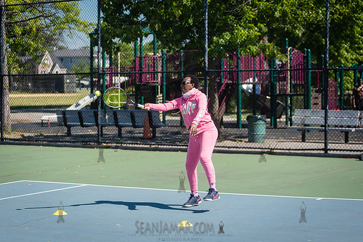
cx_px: 182
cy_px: 121
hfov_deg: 21.8
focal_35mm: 94
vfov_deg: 14.6
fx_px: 944
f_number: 3.5
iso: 200
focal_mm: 92
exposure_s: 1/2000
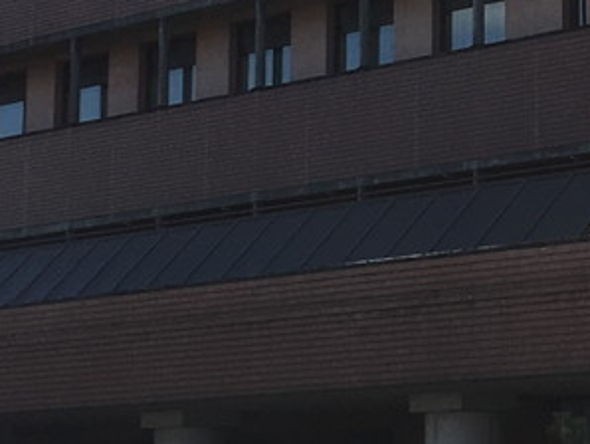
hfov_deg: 13.7
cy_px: 121
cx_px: 713
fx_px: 2388
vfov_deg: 10.6
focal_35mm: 140
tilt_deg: +9.9
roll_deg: +0.3
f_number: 2.2
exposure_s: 1/1425
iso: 25
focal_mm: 4.15
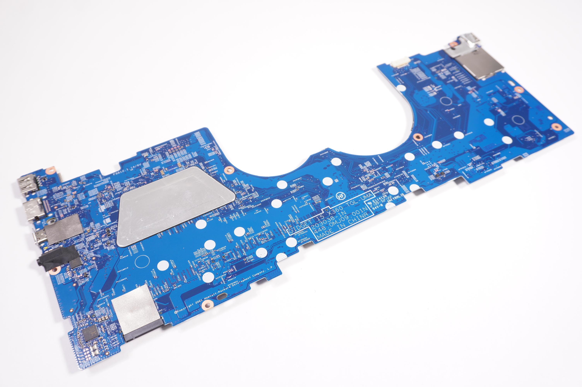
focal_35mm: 32
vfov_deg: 41.6
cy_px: 194
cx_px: 291
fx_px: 509
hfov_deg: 59.5
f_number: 5.6
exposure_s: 1/40
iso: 160
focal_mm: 21
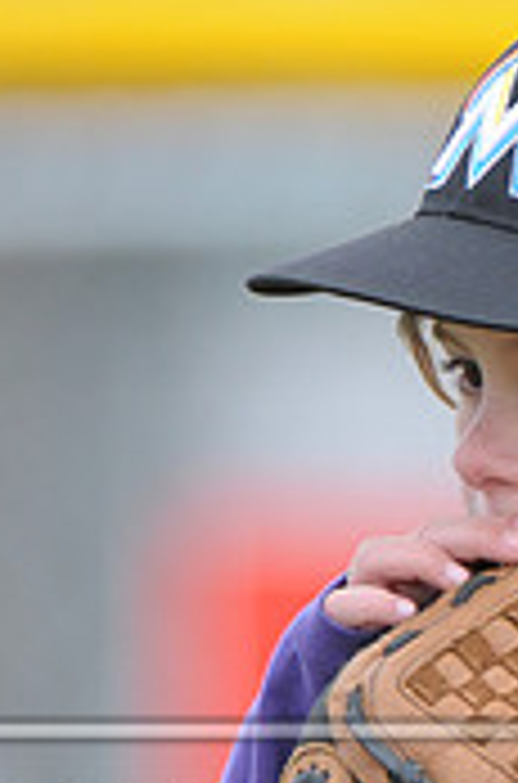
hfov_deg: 0.7
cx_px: 529
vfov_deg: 1.0
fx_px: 43532
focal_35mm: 2005
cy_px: 932
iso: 400
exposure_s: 1/500
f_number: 4
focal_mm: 400
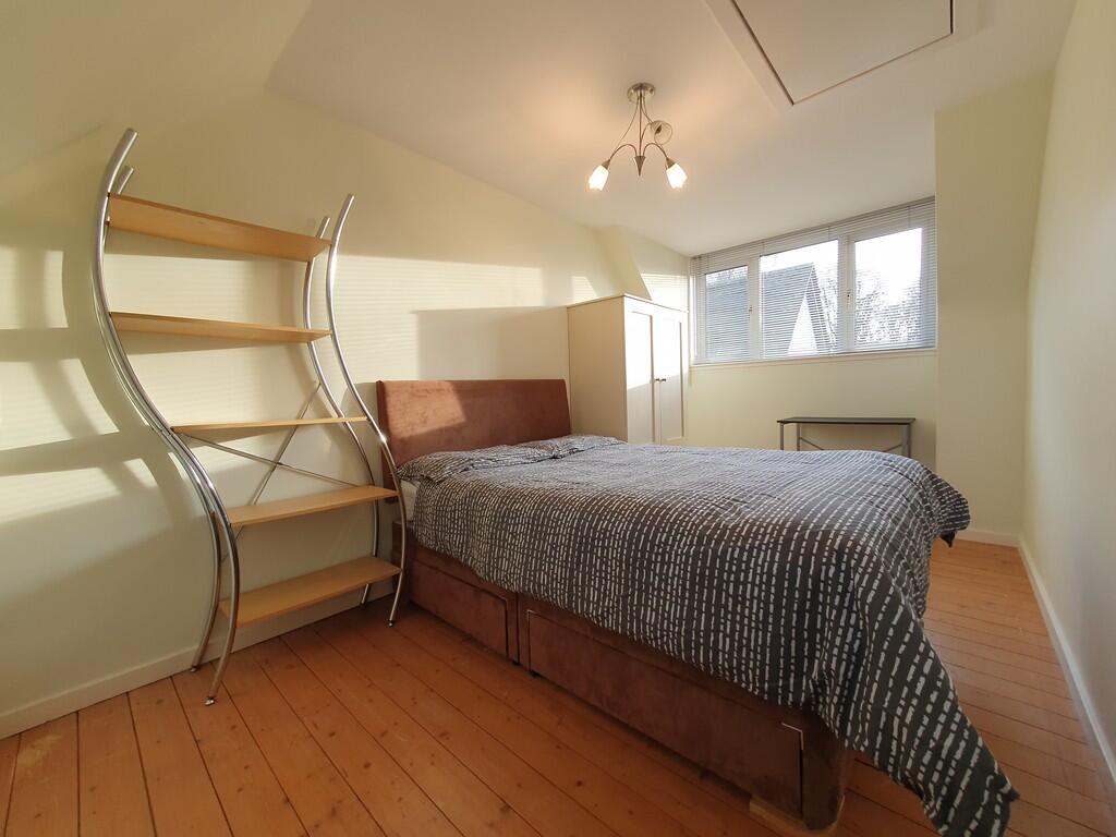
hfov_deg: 106.2
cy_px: 418
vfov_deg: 89.9
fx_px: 419
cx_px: 558
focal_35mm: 13
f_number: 2.2
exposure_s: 1/50
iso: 64
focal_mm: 1.8
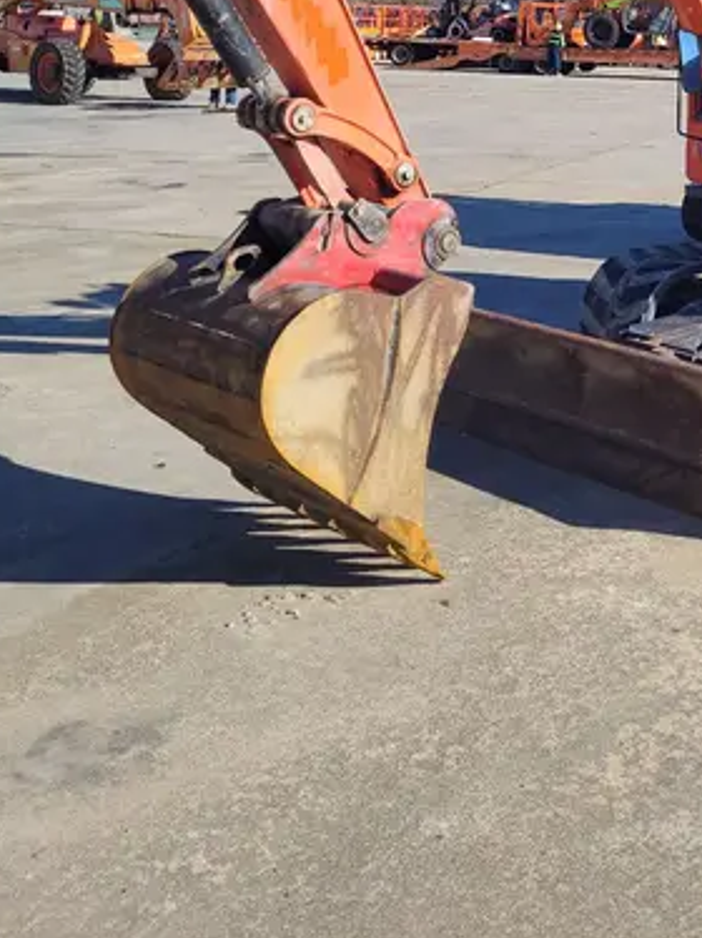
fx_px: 1381
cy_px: 44
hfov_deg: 27.5
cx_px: 627
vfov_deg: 34.7
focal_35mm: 51
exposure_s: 1/2134
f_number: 1.8
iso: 40
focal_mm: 5.4
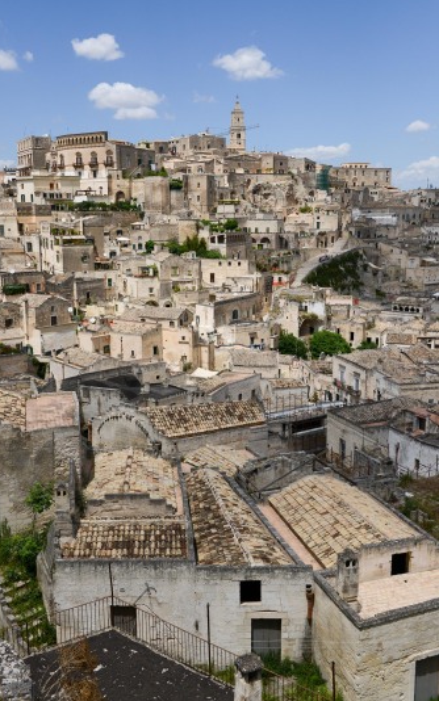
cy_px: 351
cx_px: 204
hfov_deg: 35.3
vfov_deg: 54.0
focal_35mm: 36
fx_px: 689
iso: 320
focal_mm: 35
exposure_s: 1/1600
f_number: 10
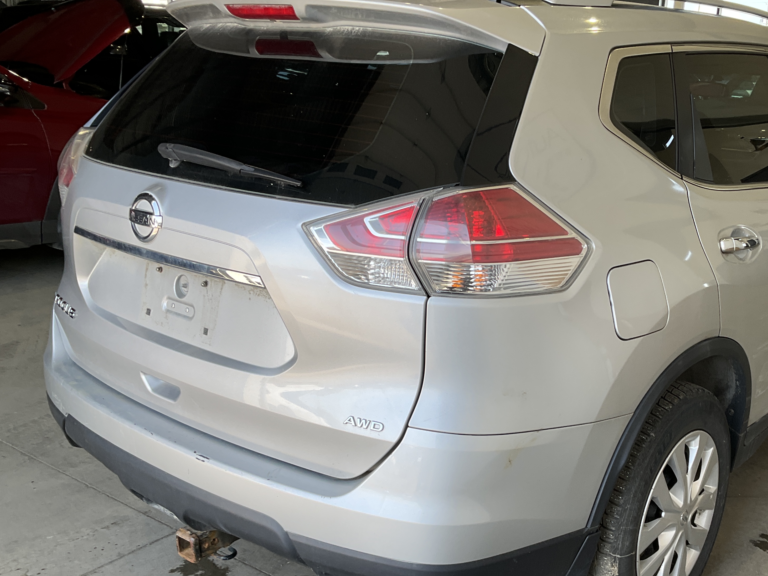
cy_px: 337
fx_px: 887
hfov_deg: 46.0
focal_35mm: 40
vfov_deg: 35.9
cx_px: 518
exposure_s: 1/126
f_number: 1.8
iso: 20
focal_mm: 3
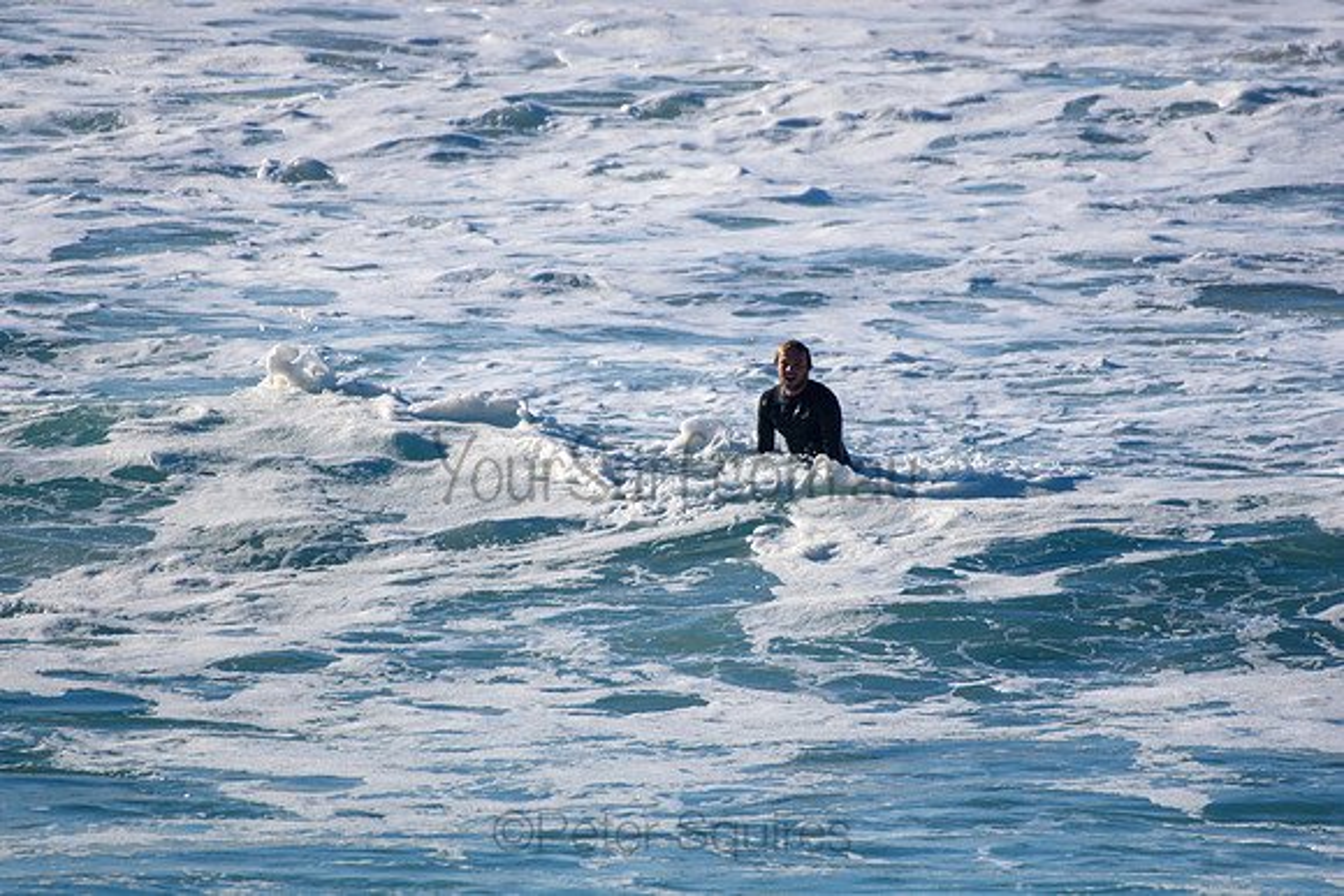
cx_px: 672
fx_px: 28005
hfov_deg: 2.7
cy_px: 448
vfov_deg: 1.8
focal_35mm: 750
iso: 250
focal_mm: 500
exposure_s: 1/2000
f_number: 5.6
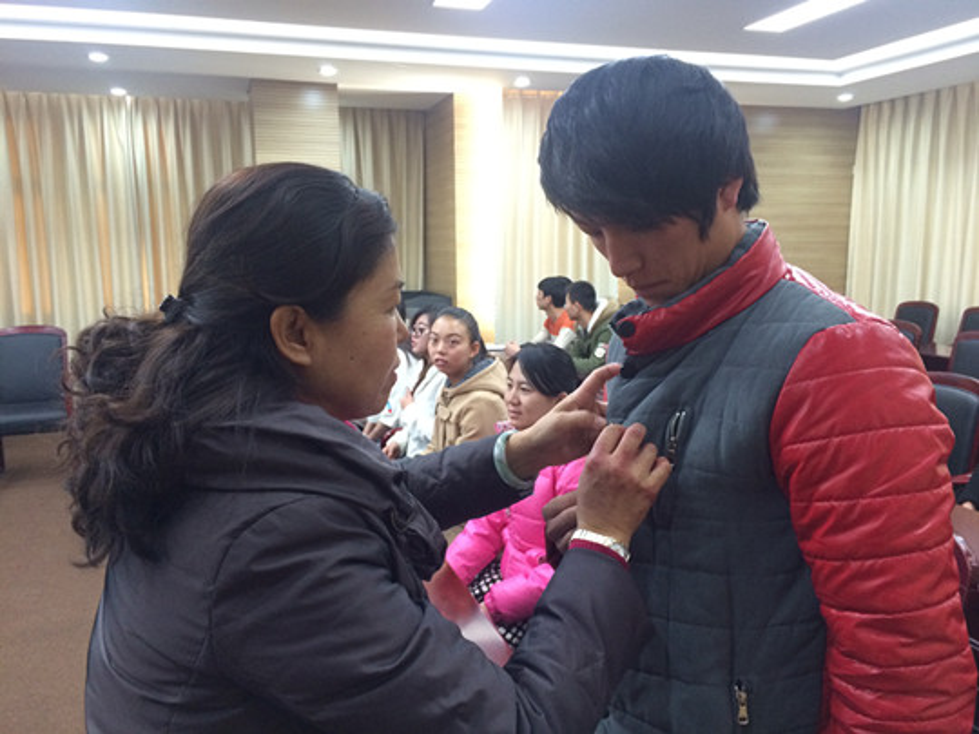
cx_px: 490
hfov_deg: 60.0
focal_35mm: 30
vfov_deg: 46.8
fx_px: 848
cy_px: 367
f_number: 2.2
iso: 200
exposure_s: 1/30
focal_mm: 4.12
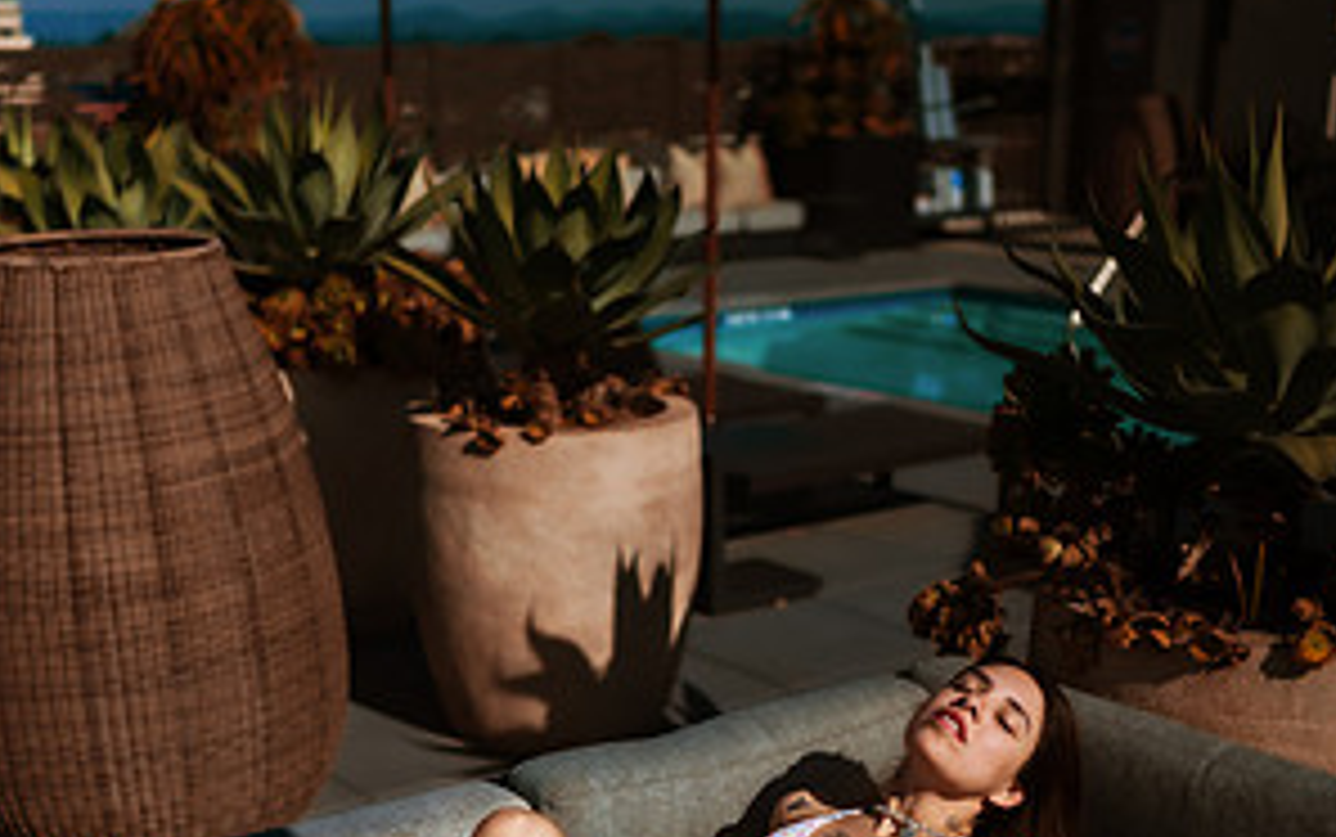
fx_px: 1967
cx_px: 670
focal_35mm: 54
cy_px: 693
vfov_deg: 23.6
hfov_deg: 37.5
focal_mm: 35
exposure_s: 1/8000
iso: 50
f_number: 1.8
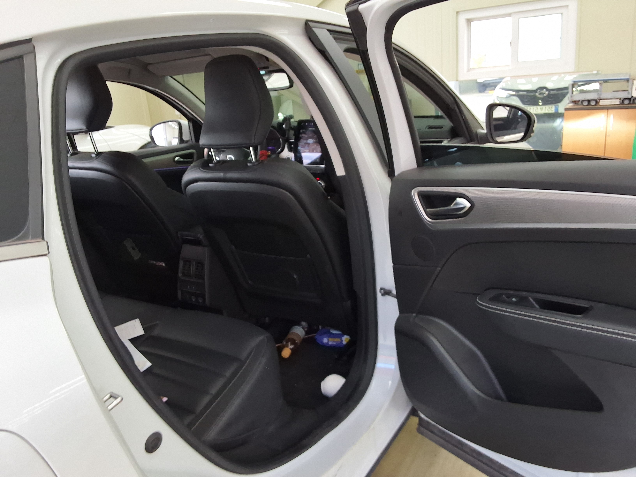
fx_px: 514
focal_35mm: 28
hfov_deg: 63.4
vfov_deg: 49.7
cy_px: 238
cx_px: 318
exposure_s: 1/60
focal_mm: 2.91
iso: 40
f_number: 1.9
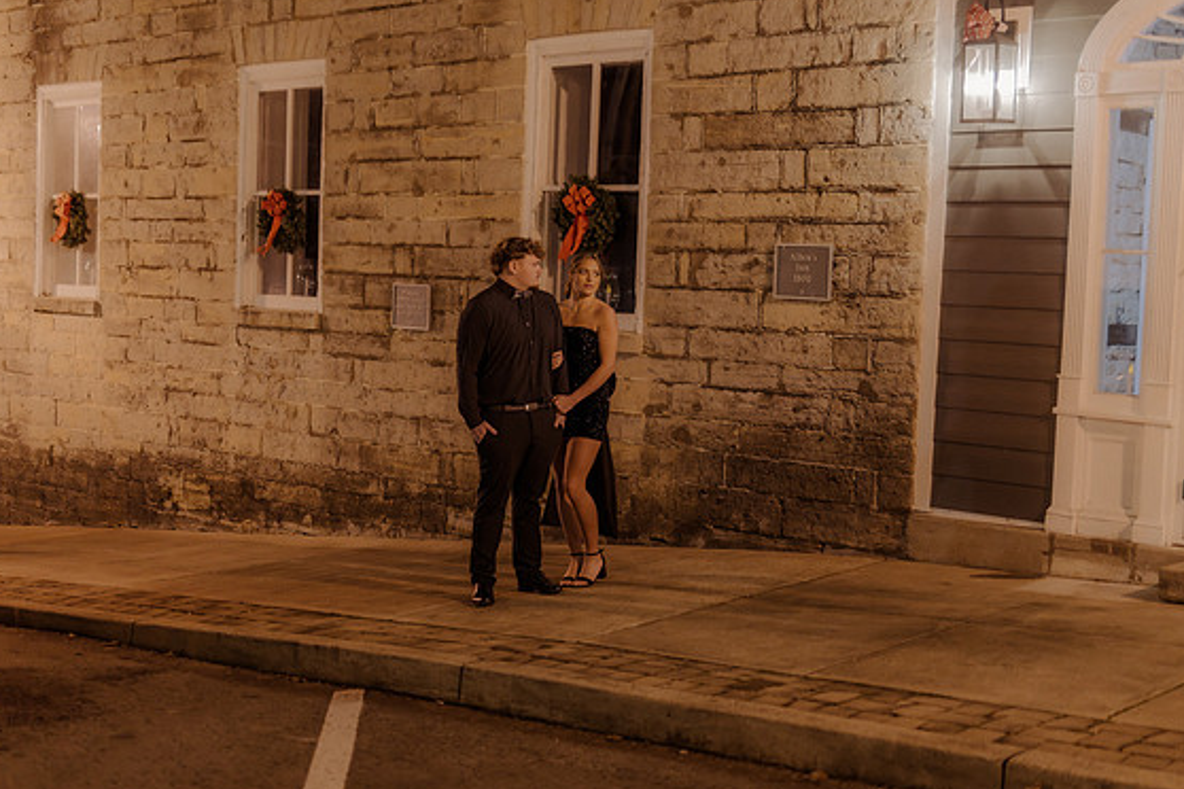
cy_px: 398
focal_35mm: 52
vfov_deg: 26.0
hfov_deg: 38.2
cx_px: 584
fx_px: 1710
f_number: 1.4
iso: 2500
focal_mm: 50
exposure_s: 1/160
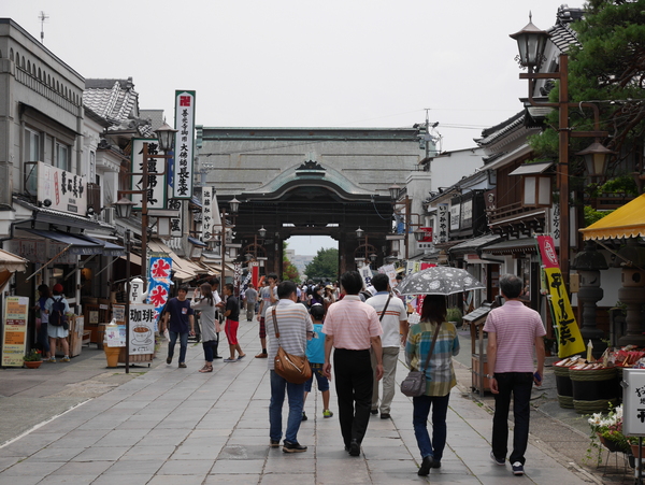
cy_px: 242
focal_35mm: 64
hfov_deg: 30.2
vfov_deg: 23.0
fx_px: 1193
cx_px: 322
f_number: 9
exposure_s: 1/320
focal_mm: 32
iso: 200
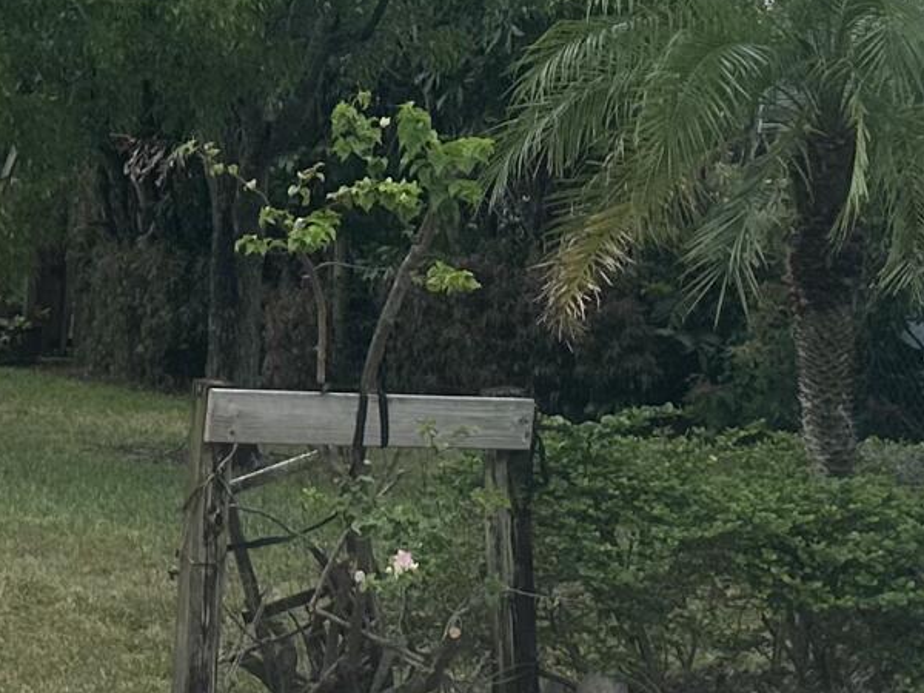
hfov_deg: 15.6
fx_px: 3203
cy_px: 433
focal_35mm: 120
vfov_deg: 12.3
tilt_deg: -4.8
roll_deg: -2.3
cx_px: -285
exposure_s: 1/215
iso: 64
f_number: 1.78
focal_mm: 6.86
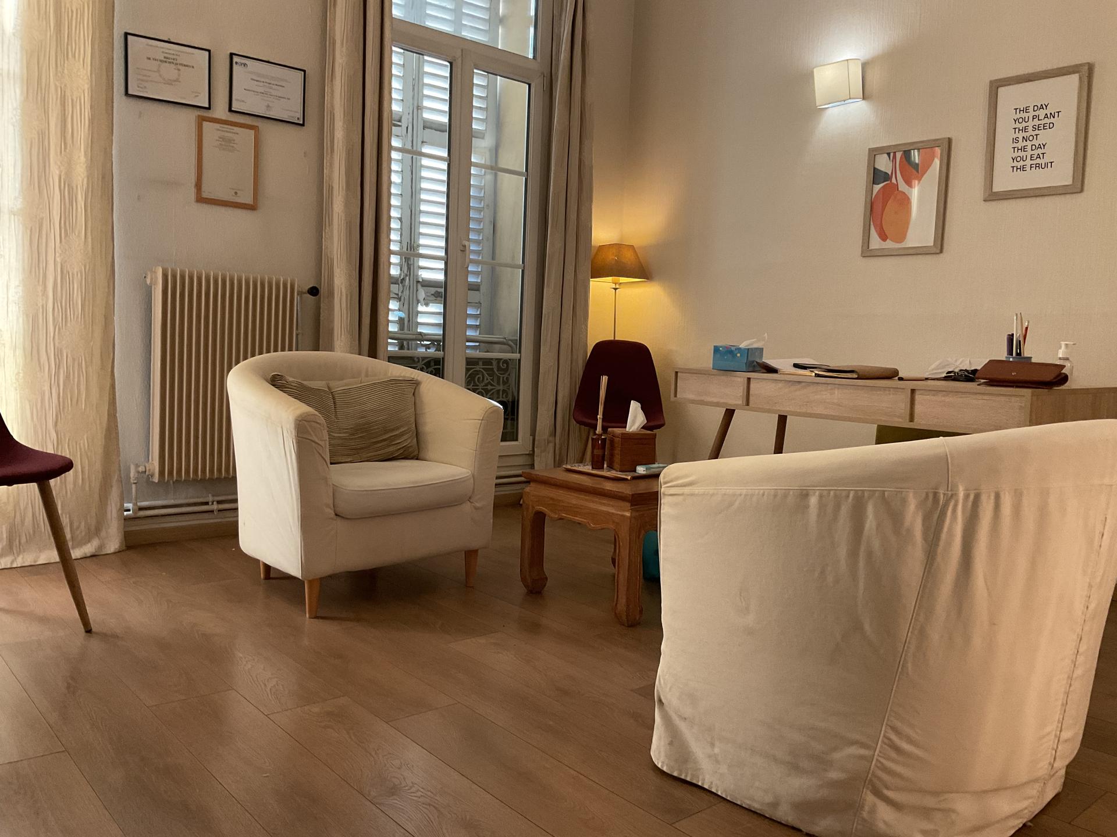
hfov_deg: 61.7
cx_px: 558
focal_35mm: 29
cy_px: 418
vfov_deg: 48.2
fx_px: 936
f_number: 1.8
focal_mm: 3
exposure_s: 1/60
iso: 160
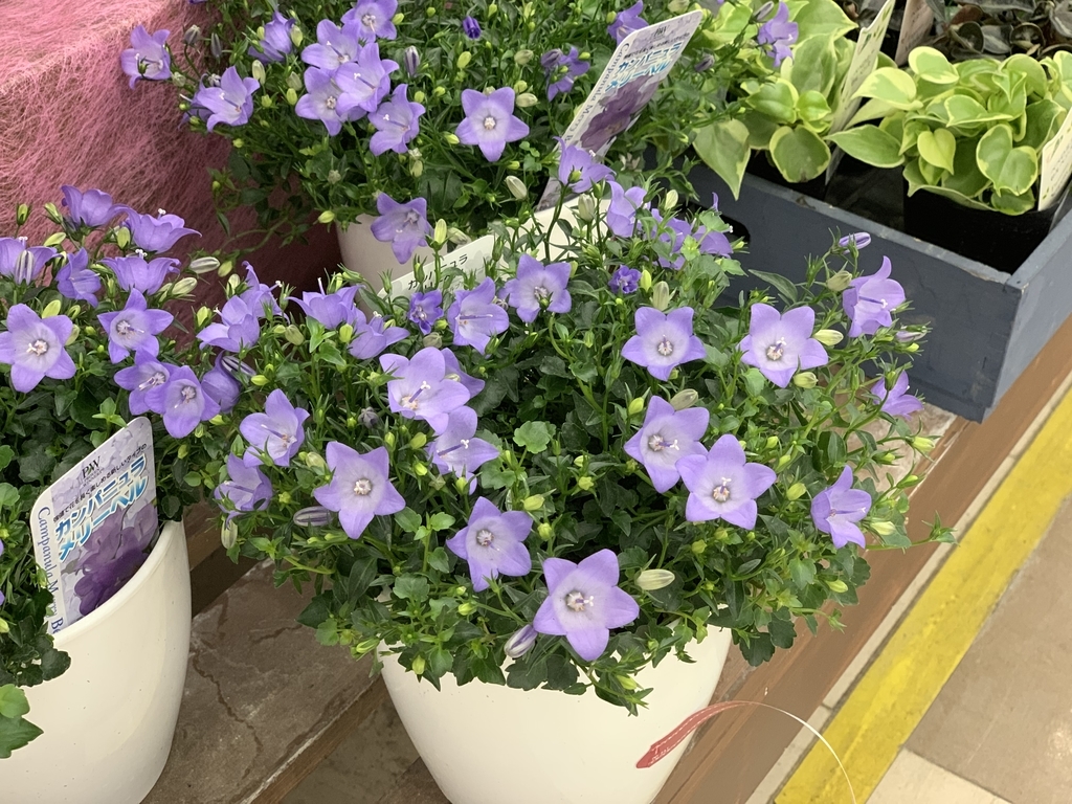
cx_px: 536
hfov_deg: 36.8
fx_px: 1610
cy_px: 402
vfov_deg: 28.0
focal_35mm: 52
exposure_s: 1/60
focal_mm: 6
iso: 200
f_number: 2.4
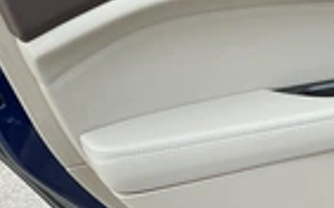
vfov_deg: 15.5
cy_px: 97
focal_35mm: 84
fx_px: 764
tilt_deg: -20.8
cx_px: 306
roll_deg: +6.7
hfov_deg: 23.9
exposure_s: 1/469
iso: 25
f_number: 1.8
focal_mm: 3
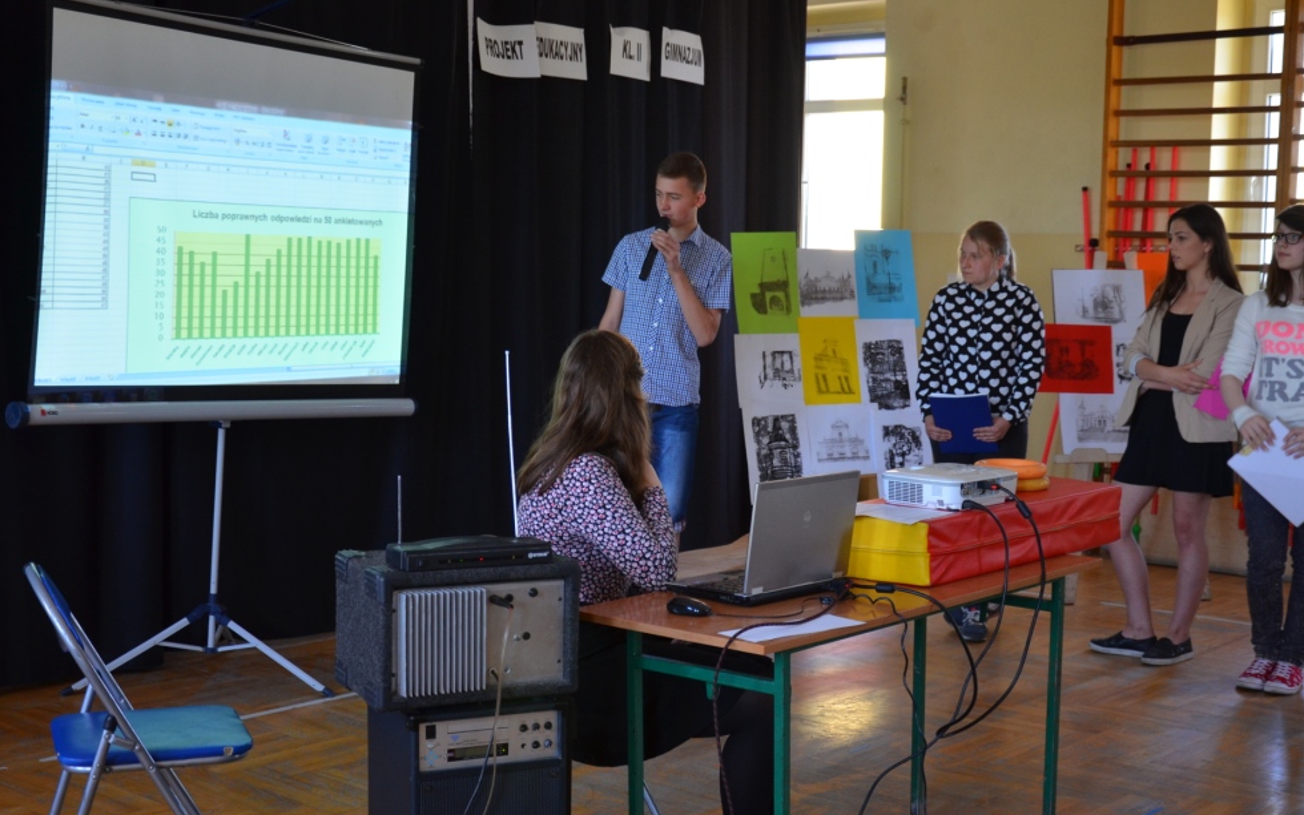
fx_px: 1813
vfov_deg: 25.3
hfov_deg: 39.6
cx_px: 672
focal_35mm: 51
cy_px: 441
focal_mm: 32
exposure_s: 1/60
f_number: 4.2
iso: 640
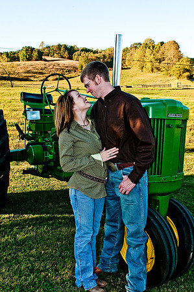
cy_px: 146
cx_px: 97
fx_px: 292
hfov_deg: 36.8
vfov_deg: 53.2
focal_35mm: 36
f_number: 7.1
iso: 160
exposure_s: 1/250
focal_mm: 24
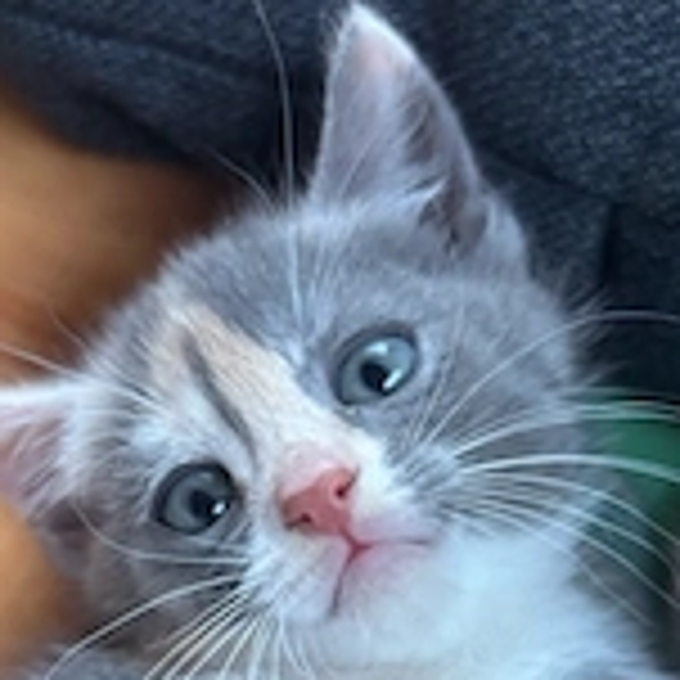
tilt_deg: -64.4
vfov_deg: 26.9
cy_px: 648
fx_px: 1356
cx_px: 306
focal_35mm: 61
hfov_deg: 28.1
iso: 250
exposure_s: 1/60
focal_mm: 5.96
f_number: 1.6
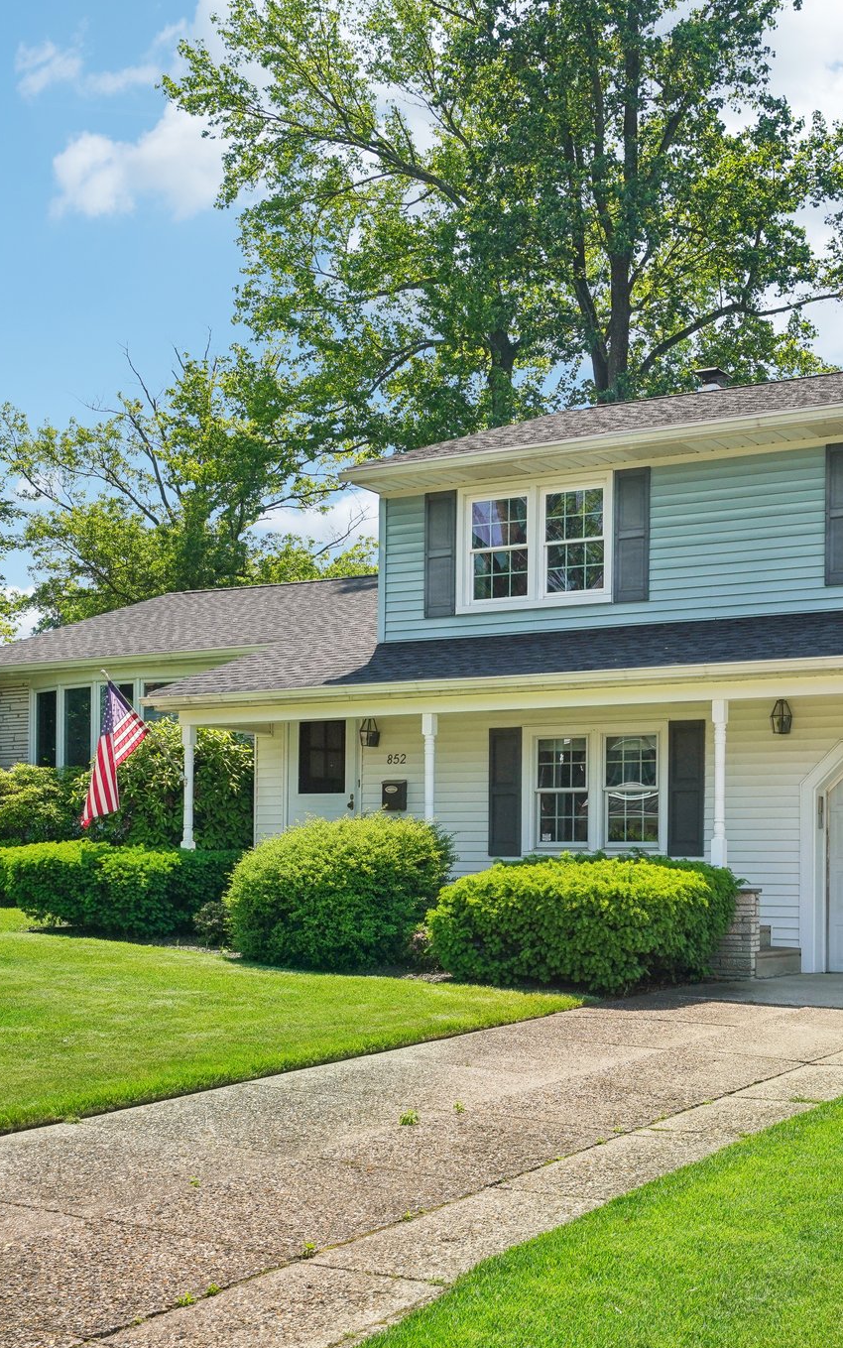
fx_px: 1580
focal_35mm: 43
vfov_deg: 46.2
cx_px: 592
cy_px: 675
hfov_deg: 29.6
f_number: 8
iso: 400
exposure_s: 1/250
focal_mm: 28
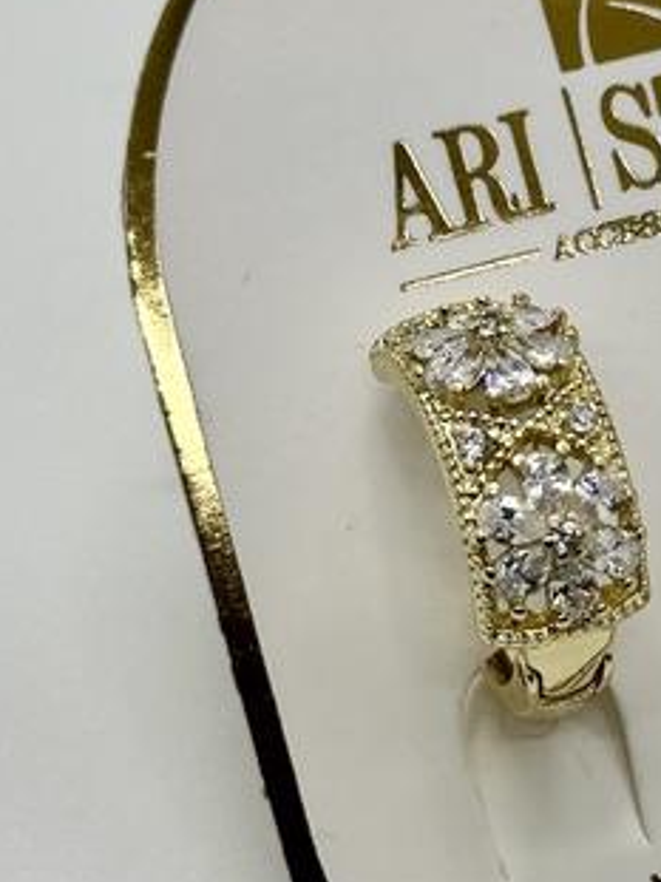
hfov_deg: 9.3
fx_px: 4025
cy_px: 372
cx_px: 695
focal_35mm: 158
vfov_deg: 12.5
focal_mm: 6.86
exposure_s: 1/258
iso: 64
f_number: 1.78
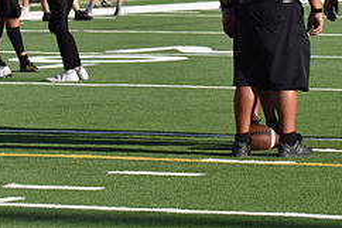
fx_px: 3418
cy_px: -45
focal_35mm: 360
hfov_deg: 5.7
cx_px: 335
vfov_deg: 3.8
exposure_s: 1/3200
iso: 800
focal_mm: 150
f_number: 8
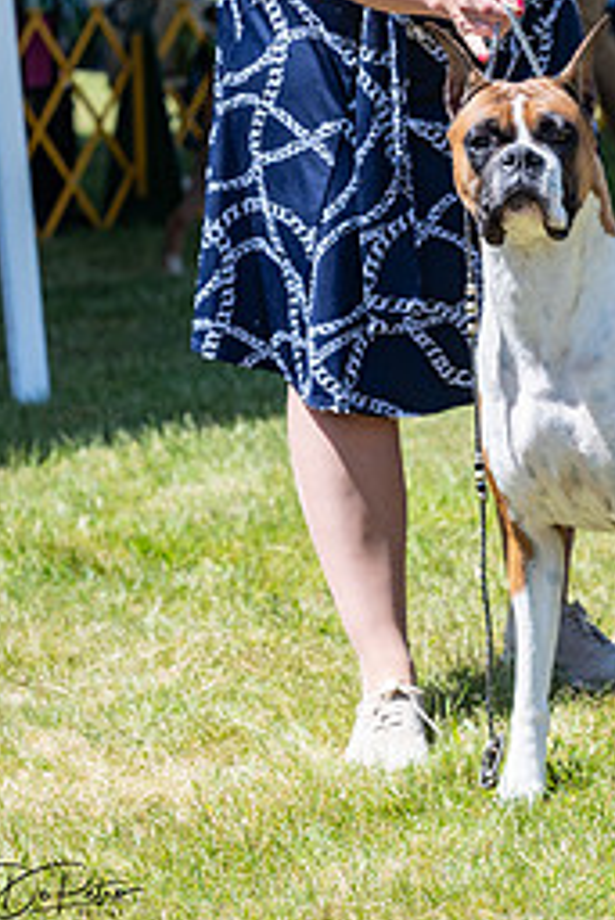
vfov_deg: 10.9
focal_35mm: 188
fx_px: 4811
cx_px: 500
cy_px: 155
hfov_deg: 7.3
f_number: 6.3
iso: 320
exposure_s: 1/640
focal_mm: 107
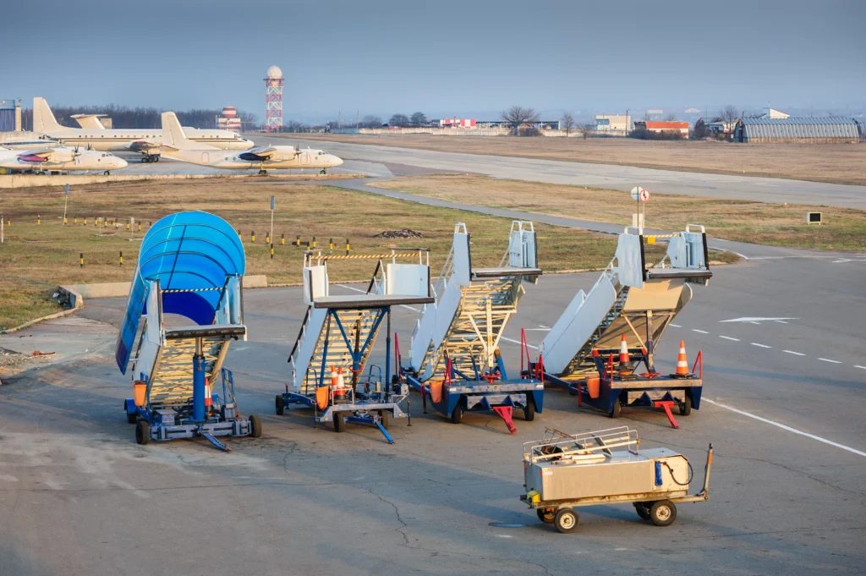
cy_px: 288
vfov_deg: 13.0
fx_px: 2524
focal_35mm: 105
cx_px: 433
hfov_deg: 19.5
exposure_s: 1/160
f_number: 6.3
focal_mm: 105
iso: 400
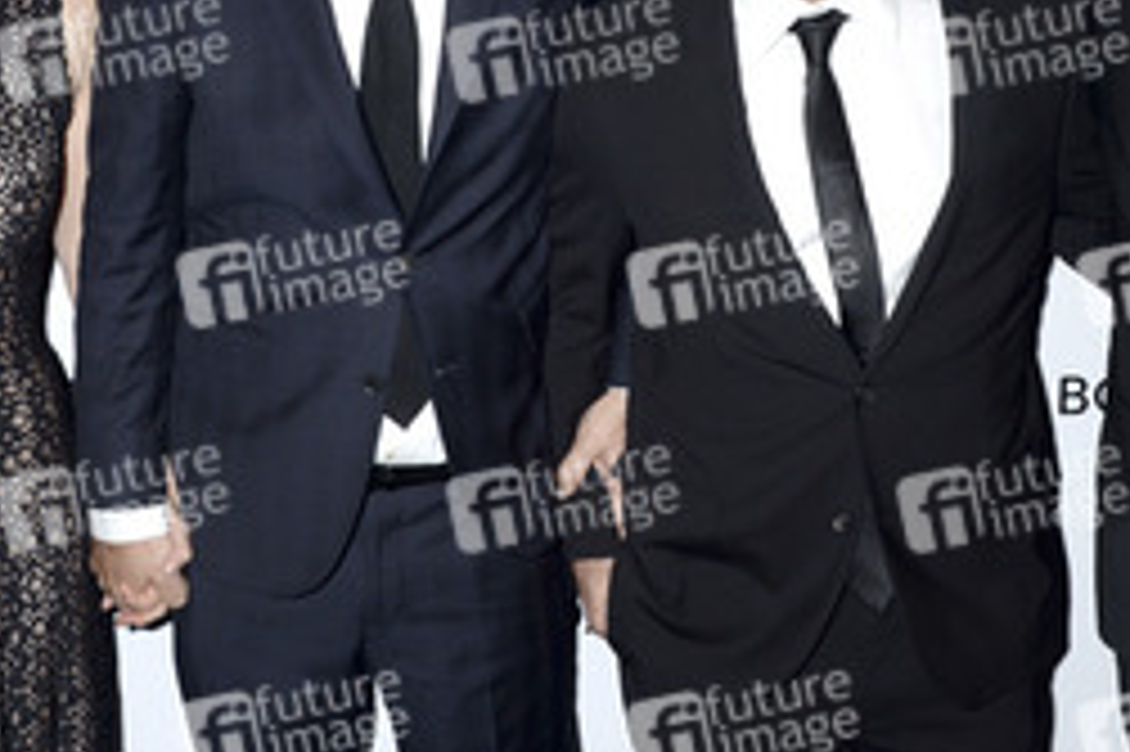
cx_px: 621
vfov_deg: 17.1
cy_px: 162
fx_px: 2478
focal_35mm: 79
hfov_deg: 25.7
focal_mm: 44
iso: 800
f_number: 8
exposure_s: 1/250
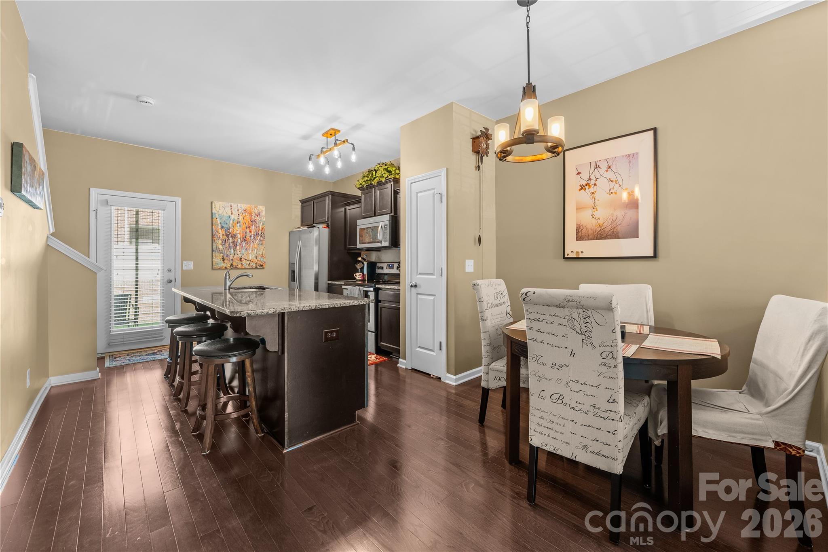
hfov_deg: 104.3
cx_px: 414
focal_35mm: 14
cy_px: 276
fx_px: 322
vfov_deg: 81.2
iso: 800
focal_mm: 14
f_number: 8
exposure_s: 1/2.5
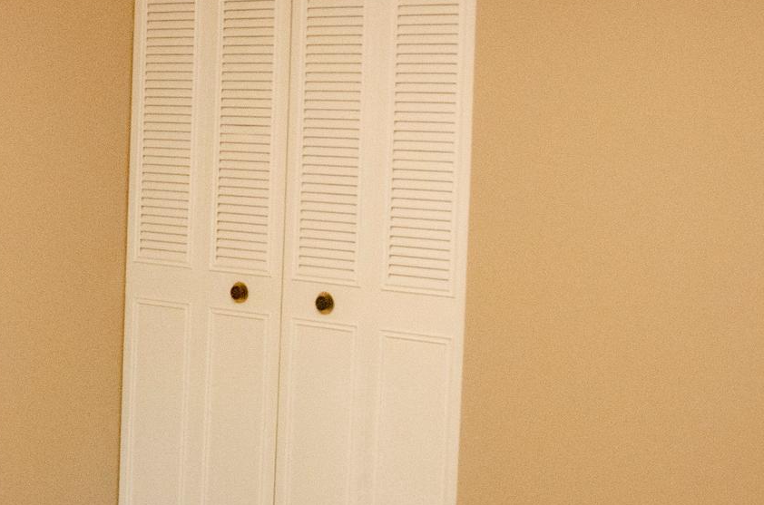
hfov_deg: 27.2
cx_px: 147
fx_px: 1545
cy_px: 167
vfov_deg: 18.5
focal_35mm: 73
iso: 1600
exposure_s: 1/100
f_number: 3.5
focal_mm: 20
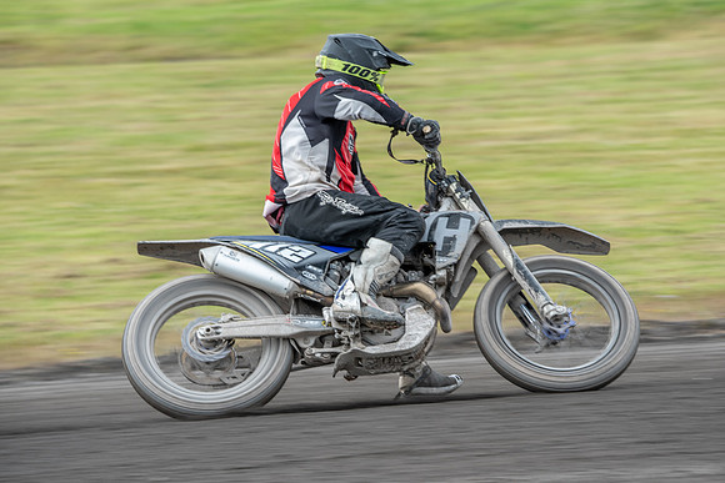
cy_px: 243
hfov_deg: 5.6
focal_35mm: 369
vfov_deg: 3.7
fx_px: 7428
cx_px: 386
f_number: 8
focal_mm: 310
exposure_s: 1/250
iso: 320
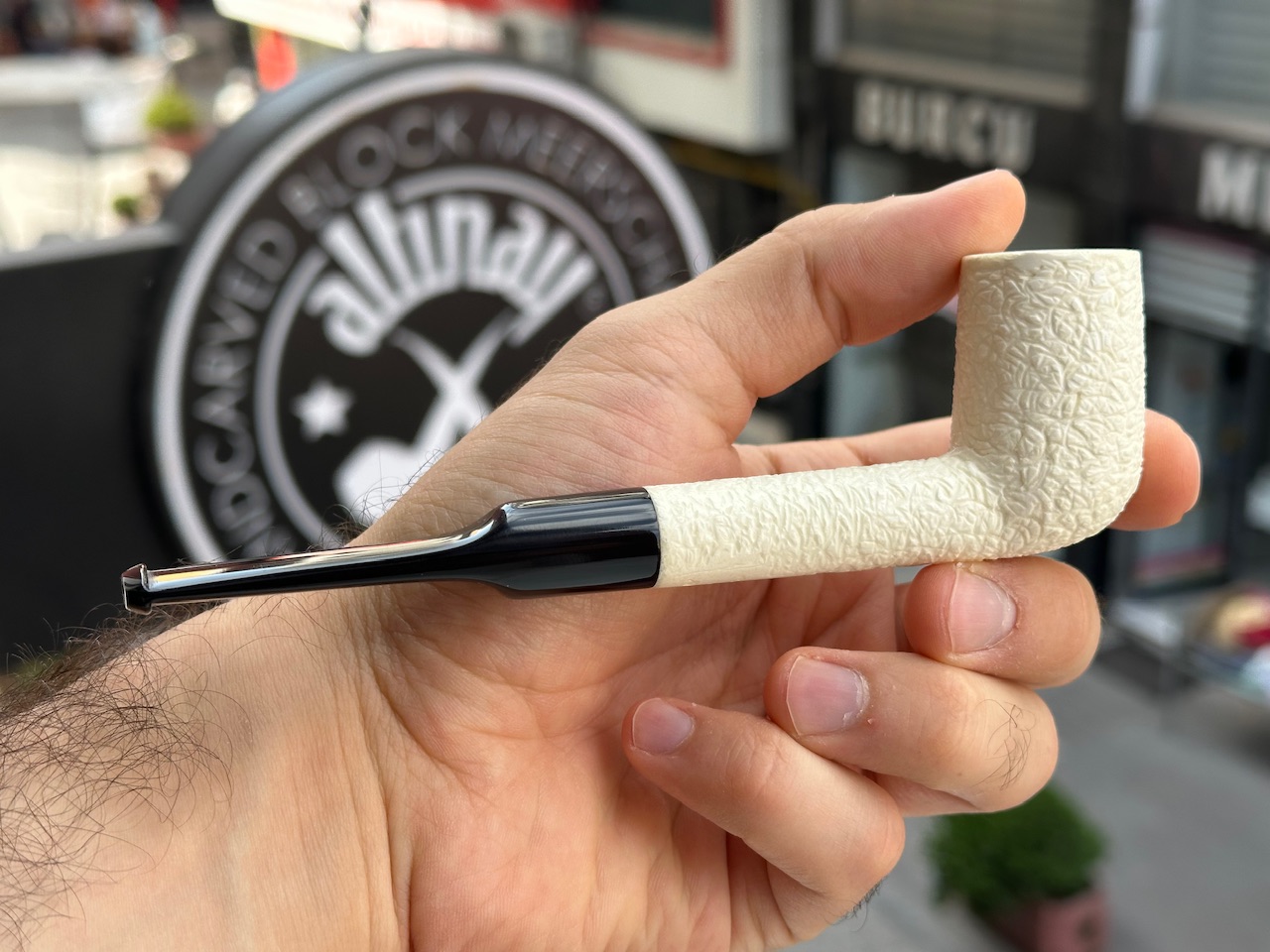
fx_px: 1761
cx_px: 635
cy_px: 476
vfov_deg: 30.3
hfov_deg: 39.7
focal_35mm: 48
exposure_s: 1/773
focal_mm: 6.86
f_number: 1.78
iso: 64
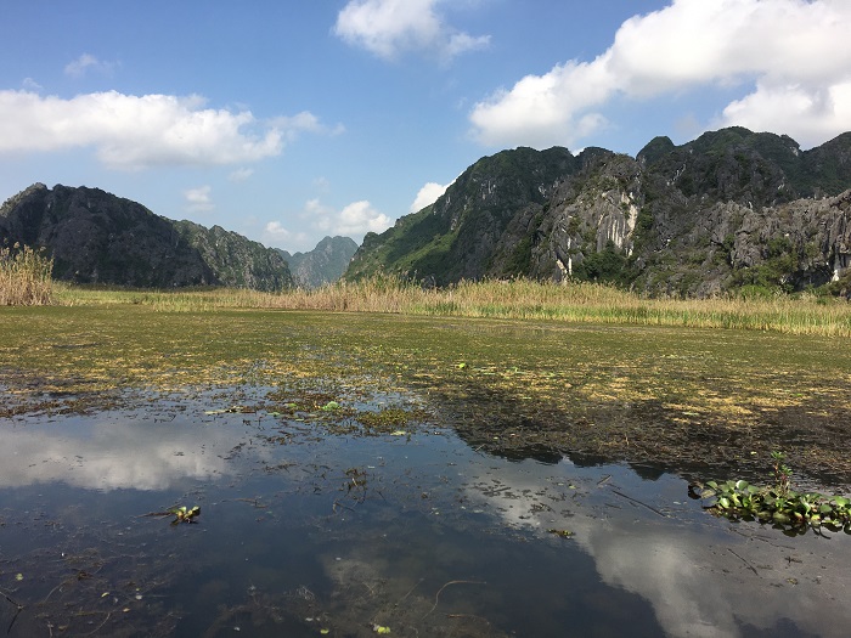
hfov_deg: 61.7
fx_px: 713
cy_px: 319
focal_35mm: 29
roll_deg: -3.2
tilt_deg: -0.1
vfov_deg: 48.2
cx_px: 426
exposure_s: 1/1637
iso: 25
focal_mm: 4.15
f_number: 2.2
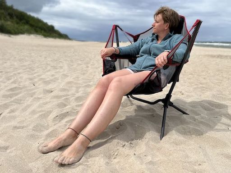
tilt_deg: -14.5
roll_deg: -0.6
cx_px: 116
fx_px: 174
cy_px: 86
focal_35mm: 26
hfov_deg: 67.3
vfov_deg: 53.1
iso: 50
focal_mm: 5.1
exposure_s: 1/4484
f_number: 1.6
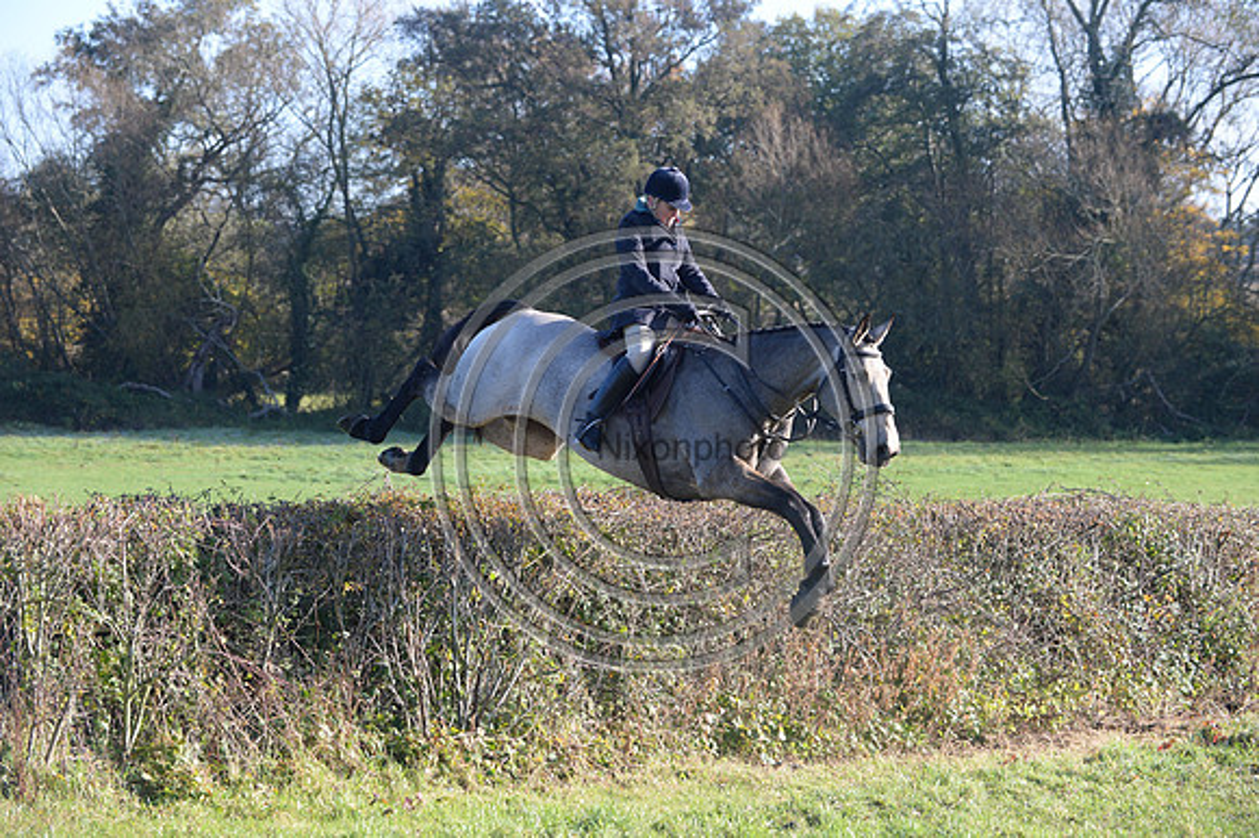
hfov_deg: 20.0
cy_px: 419
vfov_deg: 13.4
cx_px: 630
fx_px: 3565
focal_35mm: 102
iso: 1000
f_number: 4.5
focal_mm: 102
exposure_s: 1/1250
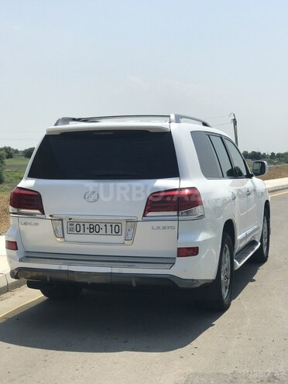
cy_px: 192
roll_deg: -1.6
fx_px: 632
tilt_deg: -3.0
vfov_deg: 33.8
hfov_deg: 25.7
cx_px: 144
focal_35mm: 57
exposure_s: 1/1473
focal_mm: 6.6
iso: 20
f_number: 2.8
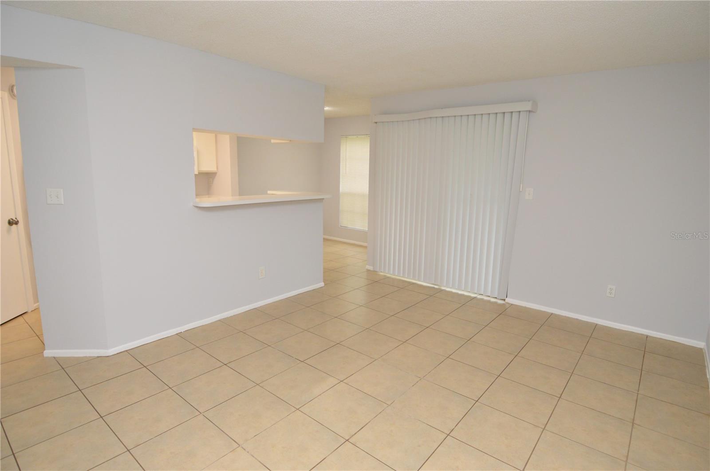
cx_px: 355
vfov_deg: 67.3
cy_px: 236
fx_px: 355
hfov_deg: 90.1
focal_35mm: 18
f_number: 4
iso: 720
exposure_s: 1/60
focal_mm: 12
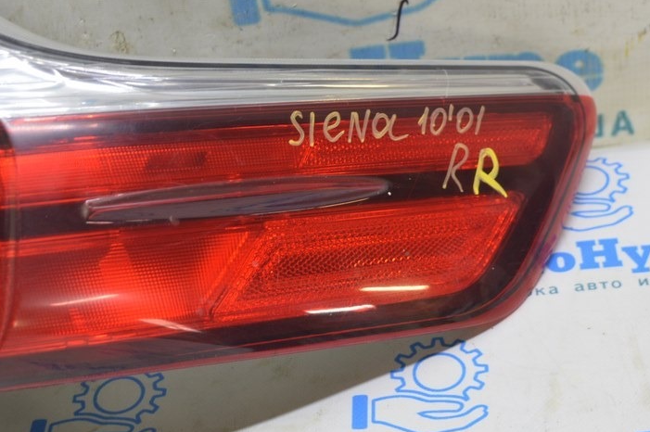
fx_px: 1384
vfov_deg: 17.7
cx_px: 312
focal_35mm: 77
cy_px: 164
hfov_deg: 26.4
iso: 400
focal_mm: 35
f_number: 5.6
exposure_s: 1/20
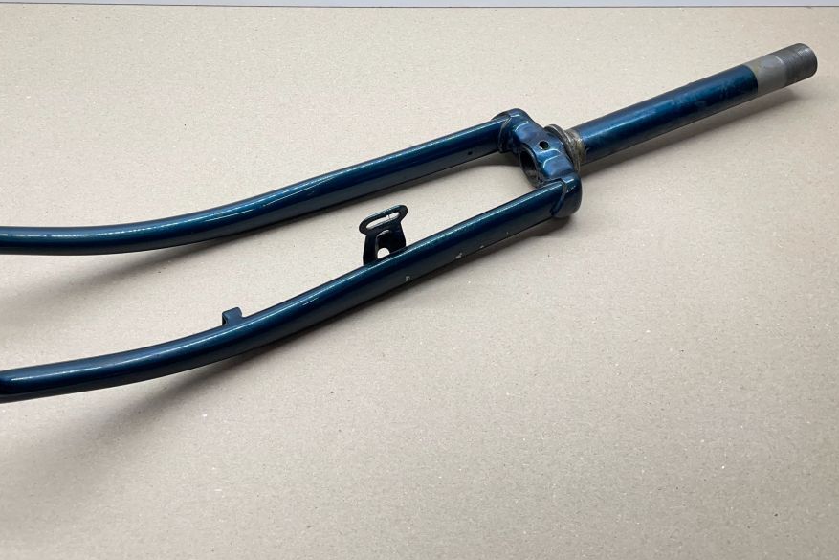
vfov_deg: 35.3
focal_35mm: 37
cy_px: 149
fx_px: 862
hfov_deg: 51.7
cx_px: 352
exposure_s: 1/100
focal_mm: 4.2
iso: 64
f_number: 1.6
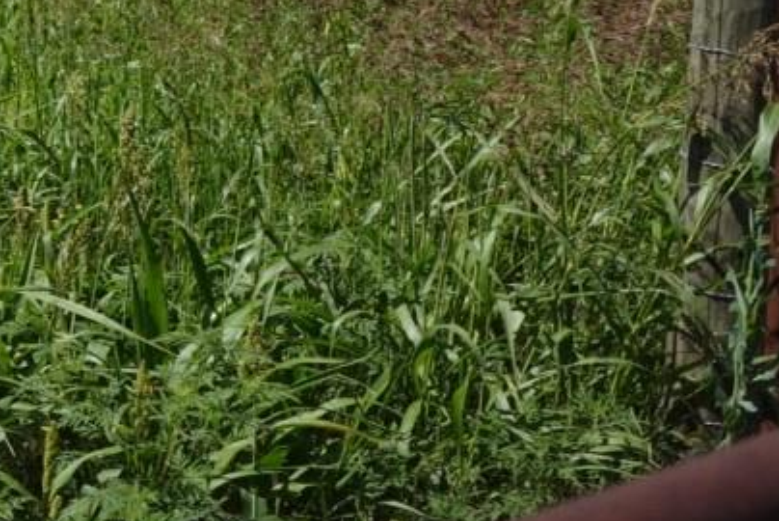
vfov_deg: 16.7
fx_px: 1732
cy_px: -15
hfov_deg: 17.8
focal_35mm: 80
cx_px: -773
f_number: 2
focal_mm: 7.6
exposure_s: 1/5000
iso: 125
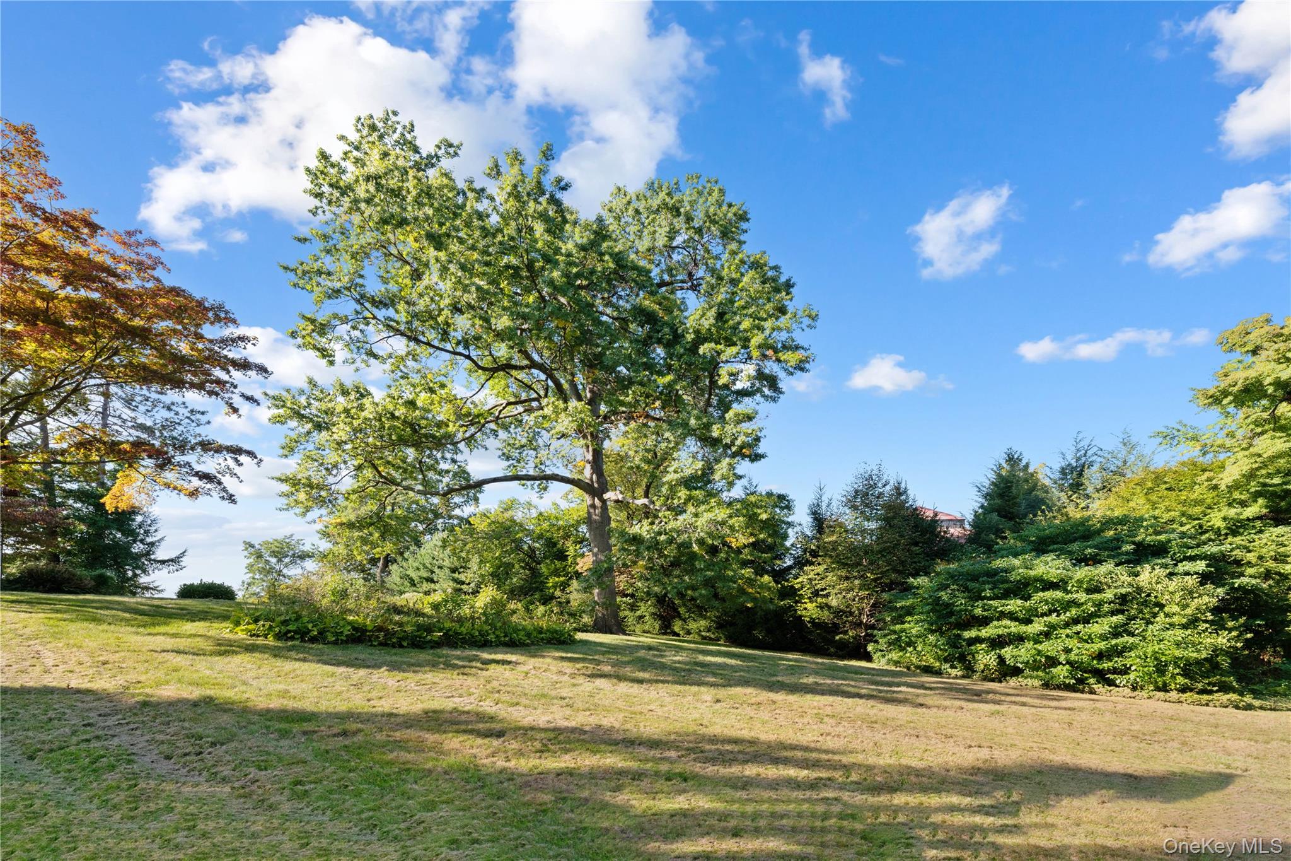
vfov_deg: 81.2
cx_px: 646
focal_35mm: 14
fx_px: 502
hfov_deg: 104.3
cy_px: 430
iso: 200
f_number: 10
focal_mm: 14
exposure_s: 1/80
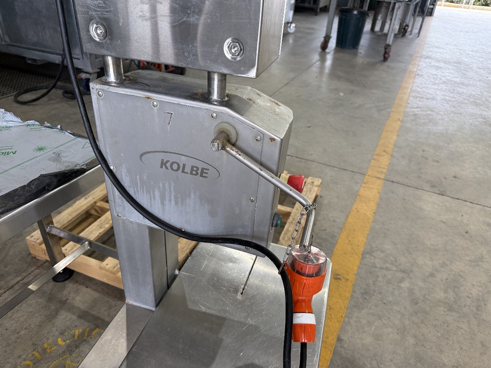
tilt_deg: -33.0
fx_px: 340
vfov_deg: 56.8
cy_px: 184
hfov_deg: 71.6
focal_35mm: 24
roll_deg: -5.1
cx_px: 246
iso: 125
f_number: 1.78
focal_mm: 6.76
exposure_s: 1/243
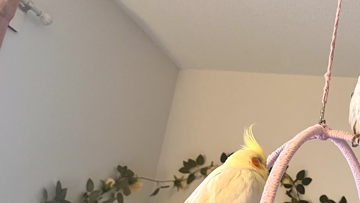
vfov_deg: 22.8
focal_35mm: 52
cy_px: 158
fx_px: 496
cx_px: 305
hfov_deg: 37.9
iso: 500
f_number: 1.6
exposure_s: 1/60
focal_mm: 5.1
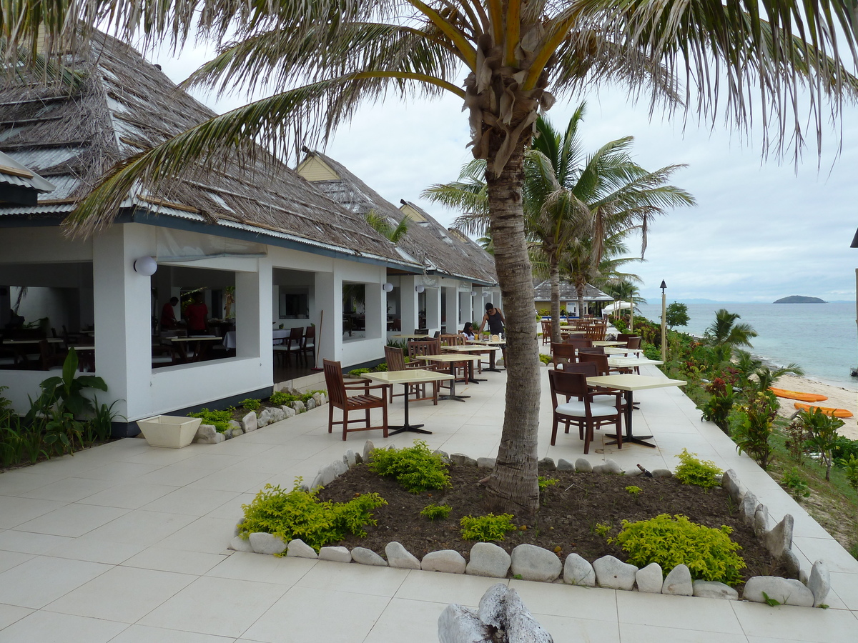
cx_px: 429
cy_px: 322
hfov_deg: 69.4
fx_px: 620
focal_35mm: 25
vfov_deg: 54.9
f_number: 4.5
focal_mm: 4.1
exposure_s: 1/400
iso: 80
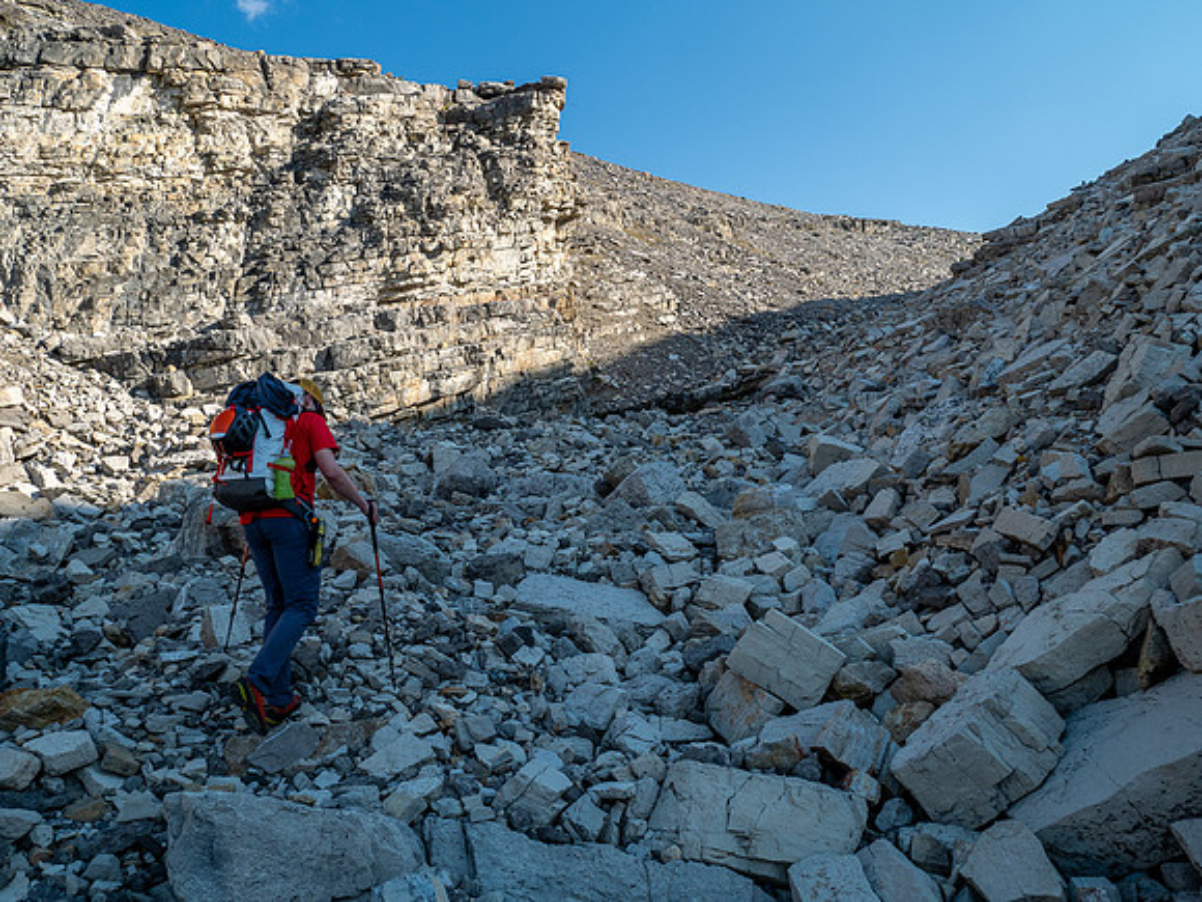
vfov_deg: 56.8
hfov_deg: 71.6
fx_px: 833
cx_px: 601
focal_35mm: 24
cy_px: 451
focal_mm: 12
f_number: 8
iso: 200
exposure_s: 1/200
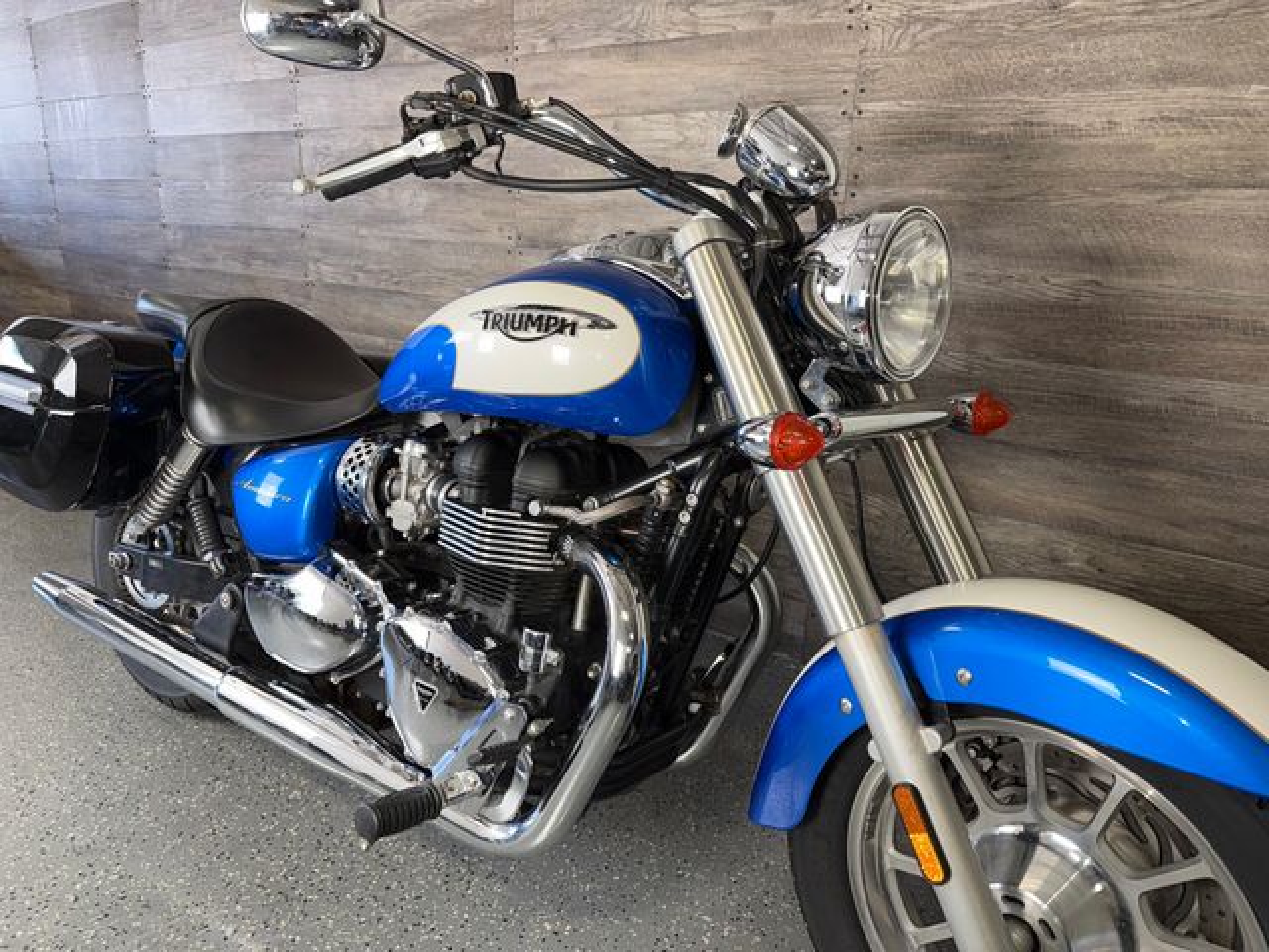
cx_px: 634
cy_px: 476
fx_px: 880
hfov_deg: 71.6
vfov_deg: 56.8
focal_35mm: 24
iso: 50
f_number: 1.78
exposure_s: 1/32
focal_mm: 6.76
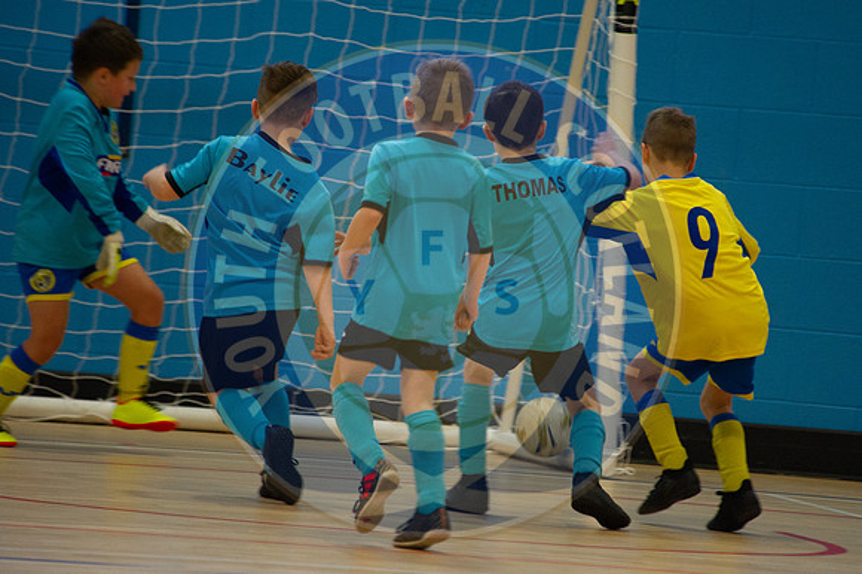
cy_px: 276
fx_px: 10933
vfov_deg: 3.0
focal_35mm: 457
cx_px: 492
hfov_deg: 4.5
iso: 5000
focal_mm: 400
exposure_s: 1/200
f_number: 5.6
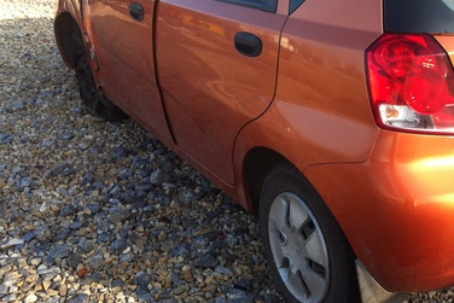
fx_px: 782
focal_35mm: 62
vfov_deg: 21.8
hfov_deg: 31.7
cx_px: 353
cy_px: 98
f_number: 2.8
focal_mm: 3.85
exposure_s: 1/321
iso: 80
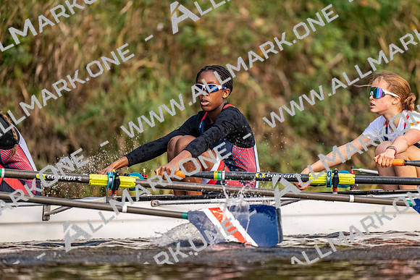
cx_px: 210
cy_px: 140
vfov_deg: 2.3
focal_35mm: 600
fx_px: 7001
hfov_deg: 3.4
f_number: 4
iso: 2000
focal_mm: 600
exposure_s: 1/2500
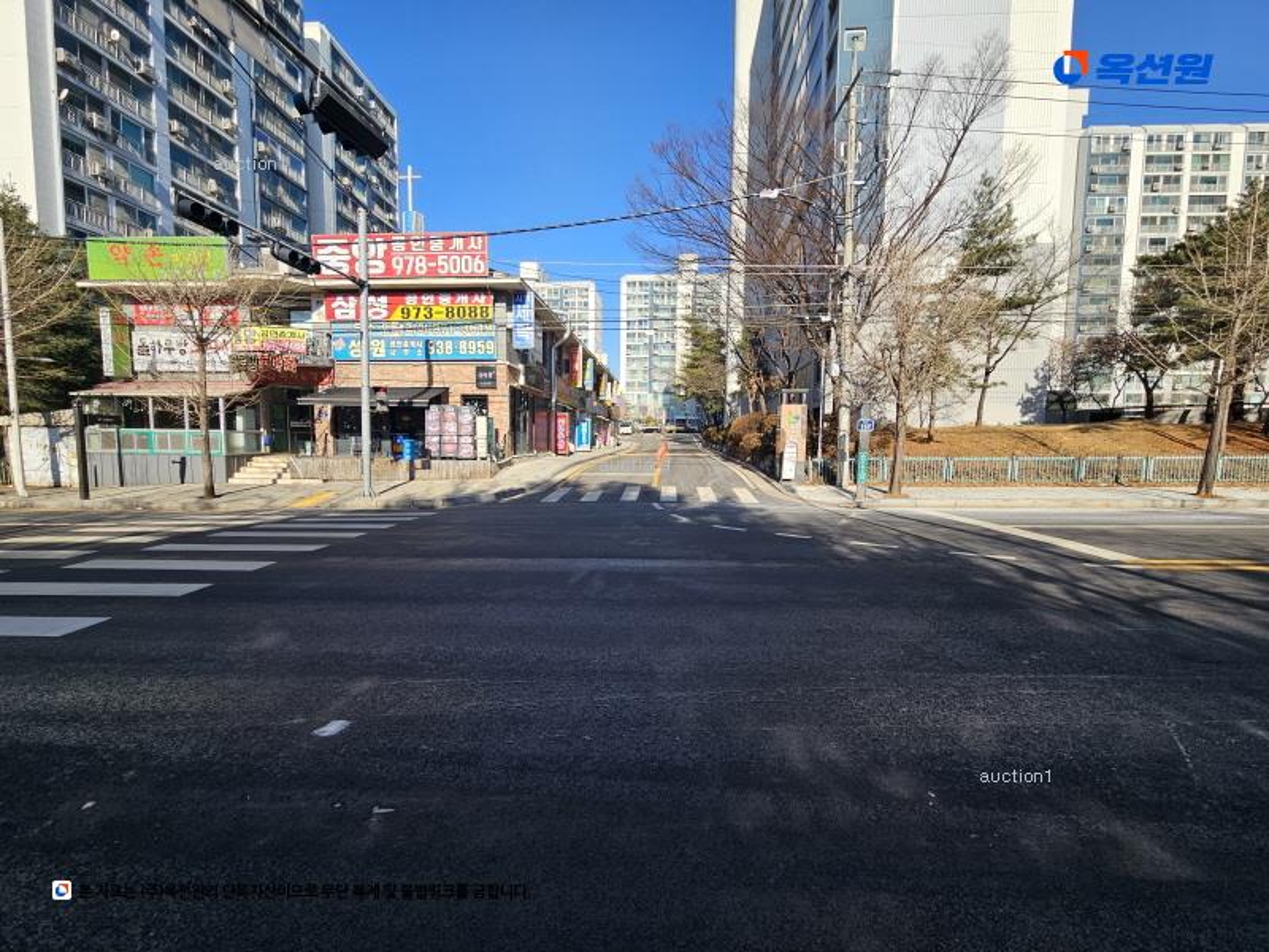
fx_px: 477
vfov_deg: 89.9
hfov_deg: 106.2
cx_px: 634
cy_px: 476
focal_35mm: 13
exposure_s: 1/1601
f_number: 2.2
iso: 50
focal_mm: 2.2
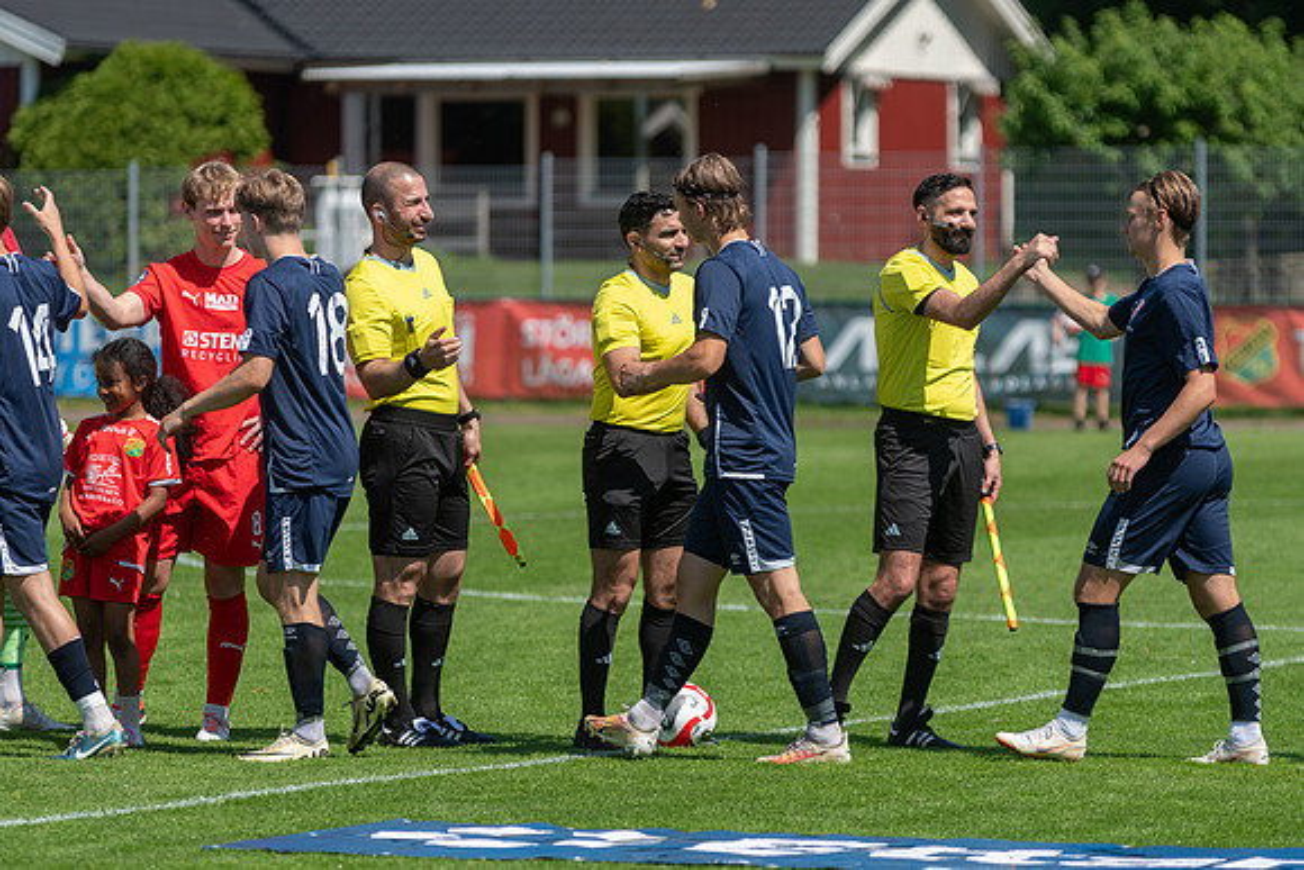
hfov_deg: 8.6
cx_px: 652
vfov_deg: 5.7
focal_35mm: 240
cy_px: 435
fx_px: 8695
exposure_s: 1/2000
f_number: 3.2
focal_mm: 160
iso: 160
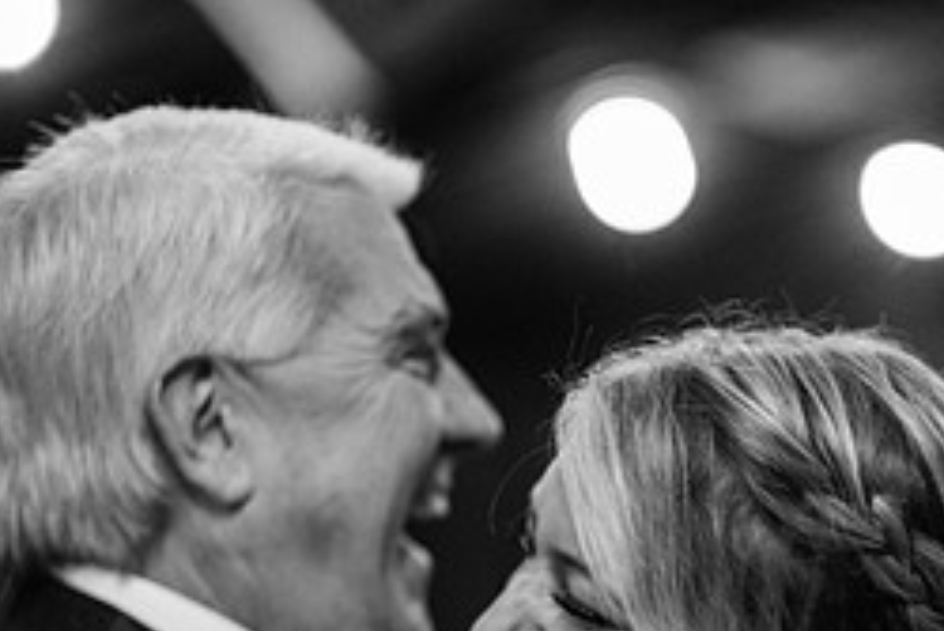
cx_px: 615
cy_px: 661
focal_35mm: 197
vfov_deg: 7.0
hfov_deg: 10.4
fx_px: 5169
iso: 2500
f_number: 1.4
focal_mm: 85
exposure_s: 1/250
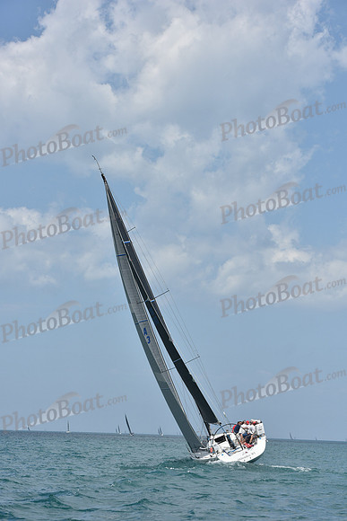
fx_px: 1373
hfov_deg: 14.4
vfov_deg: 21.5
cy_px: 260
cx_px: 174
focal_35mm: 95
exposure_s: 1/1250
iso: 250
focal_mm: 95
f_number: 9
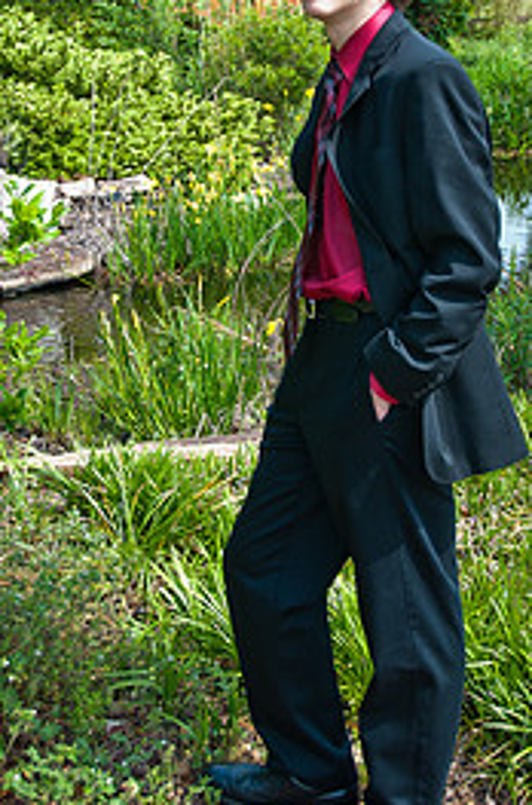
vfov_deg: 28.0
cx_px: 320
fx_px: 1604
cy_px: 266
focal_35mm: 72
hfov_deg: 18.8
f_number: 4
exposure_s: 1/250
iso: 200
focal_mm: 28
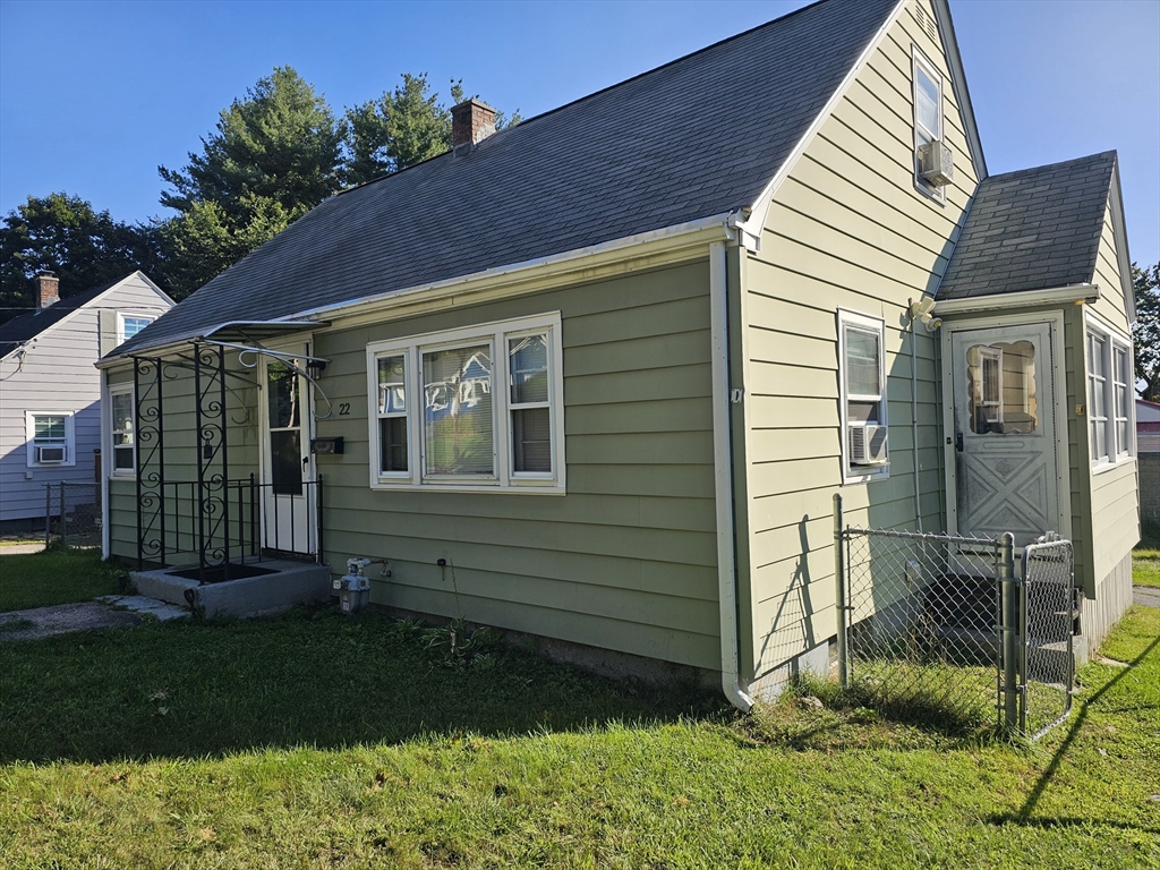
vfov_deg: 58.9
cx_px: 580
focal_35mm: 23
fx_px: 771
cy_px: 435
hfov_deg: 73.9
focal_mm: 6.3
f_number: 1.7
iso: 10
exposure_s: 1/474
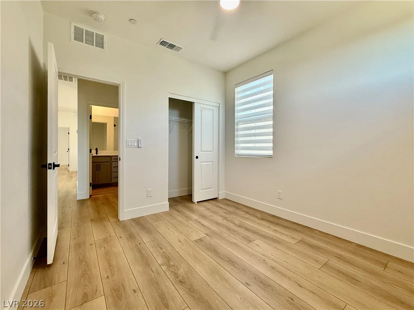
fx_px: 167
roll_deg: +1.0
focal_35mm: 14
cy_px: 155
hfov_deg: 102.1
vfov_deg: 85.6
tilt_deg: -1.7
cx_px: 207
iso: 200
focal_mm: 2.22
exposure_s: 1/120
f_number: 2.2
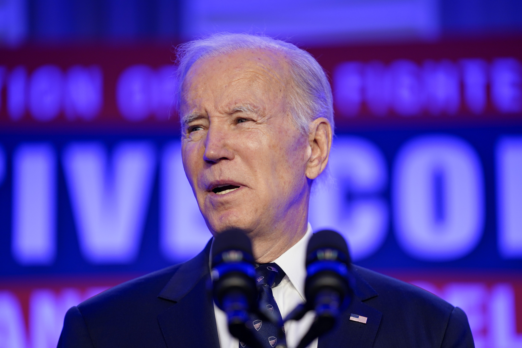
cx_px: 261
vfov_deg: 6.9
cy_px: 174
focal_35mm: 200
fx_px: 2900
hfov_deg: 10.3
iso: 800
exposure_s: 1/320
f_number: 2.8
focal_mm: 200
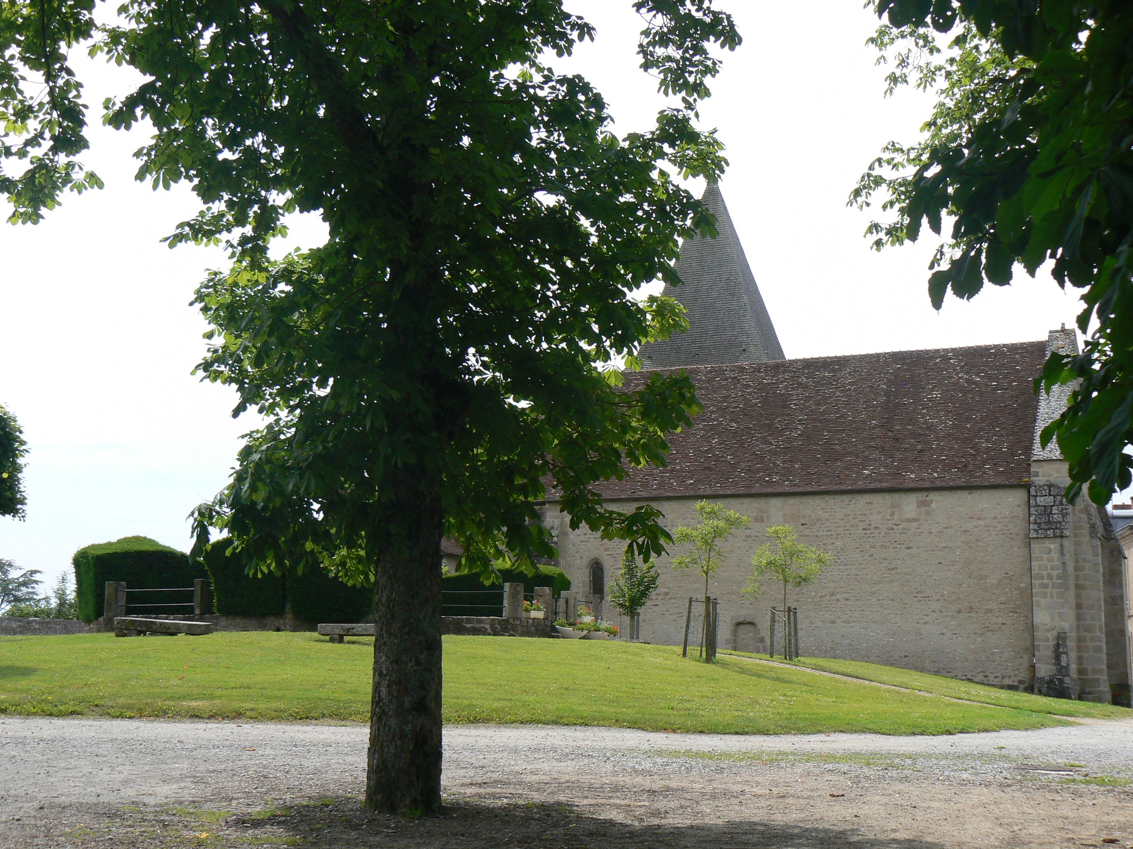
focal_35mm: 49
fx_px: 1604
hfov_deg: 38.9
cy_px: 424
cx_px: 566
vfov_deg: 29.7
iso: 80
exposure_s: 1/400
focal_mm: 8.1
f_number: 5.6
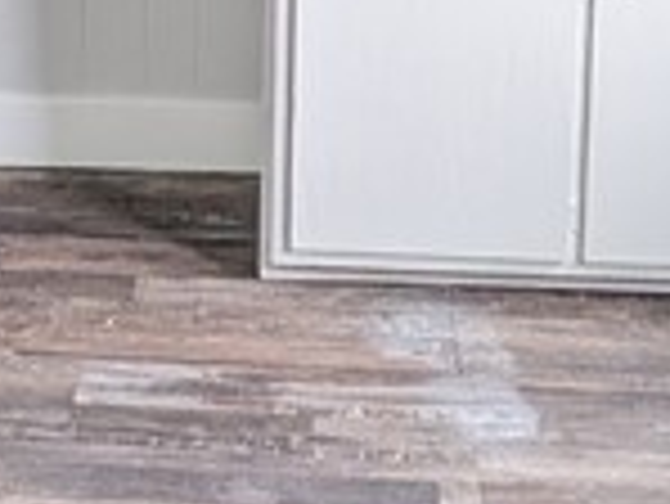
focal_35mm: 82
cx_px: 137
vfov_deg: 15.6
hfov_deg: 23.5
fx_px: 1588
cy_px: -382
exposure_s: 1/40
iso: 271
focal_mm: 2.02
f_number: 1.7
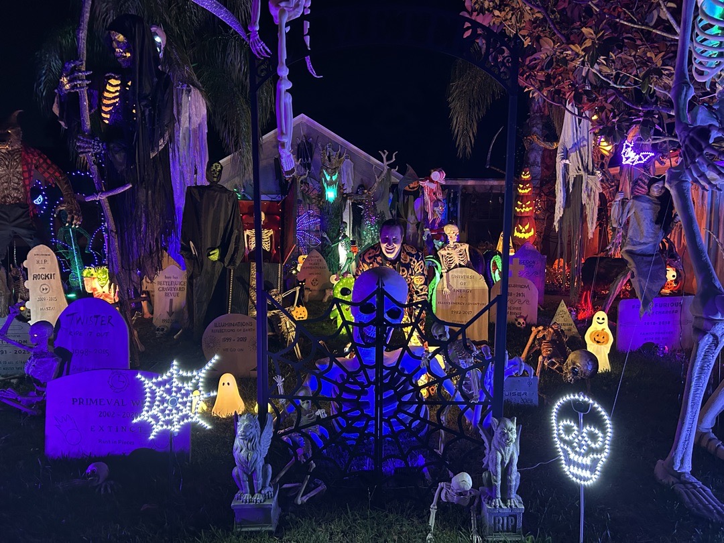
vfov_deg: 53.1
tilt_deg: -6.8
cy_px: 272
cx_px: 362
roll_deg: -0.3
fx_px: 544
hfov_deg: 67.3
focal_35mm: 26
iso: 500
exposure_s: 1/40
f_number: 1.5
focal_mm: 5.7
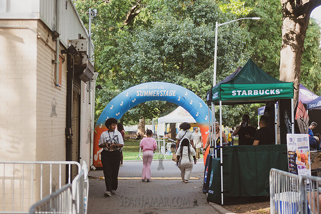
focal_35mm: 81
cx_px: 160
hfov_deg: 25.2
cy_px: 107
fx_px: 718
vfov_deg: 17.0
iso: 1000
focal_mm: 80
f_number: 2.8
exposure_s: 1/1600
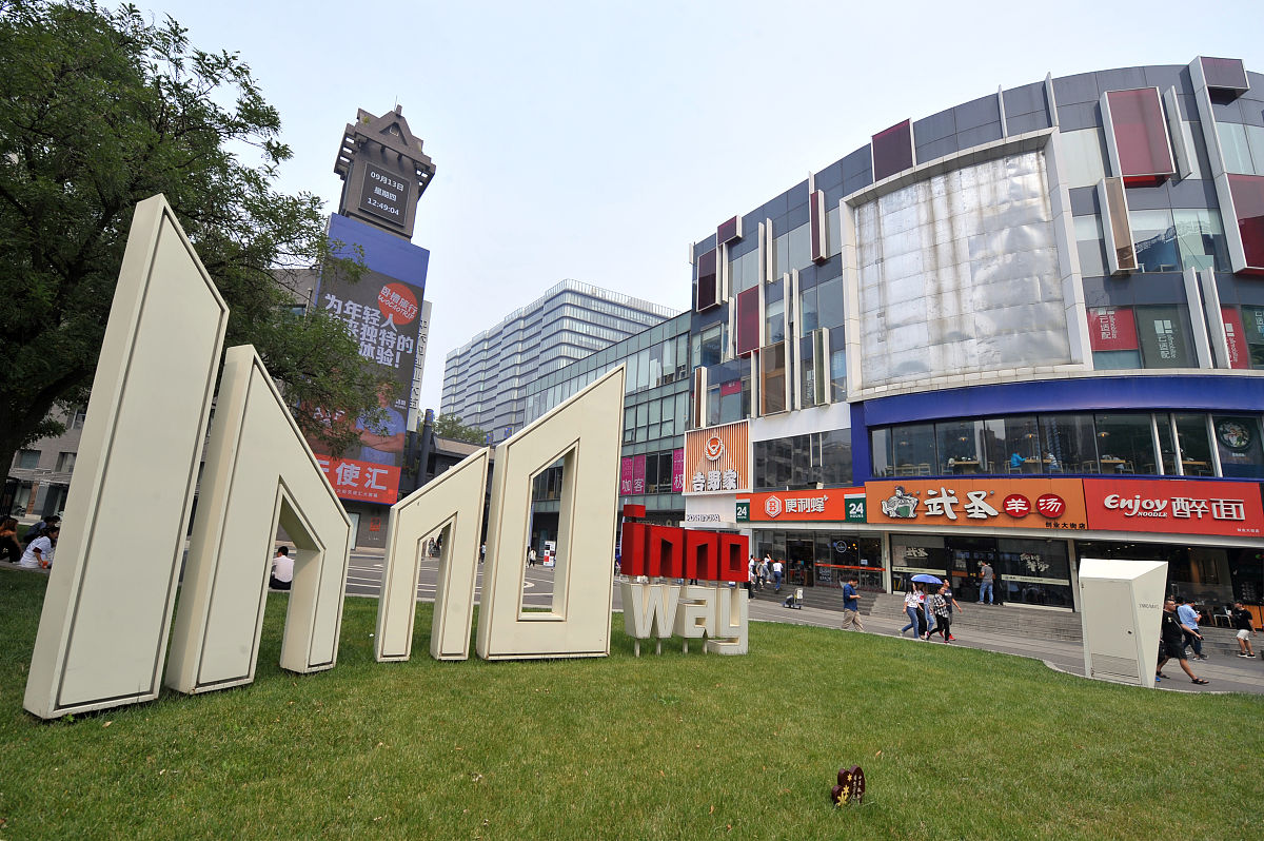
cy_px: 420
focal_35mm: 14
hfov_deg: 104.3
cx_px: 632
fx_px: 491
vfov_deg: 81.1
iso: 200
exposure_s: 1/500
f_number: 8
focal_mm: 14
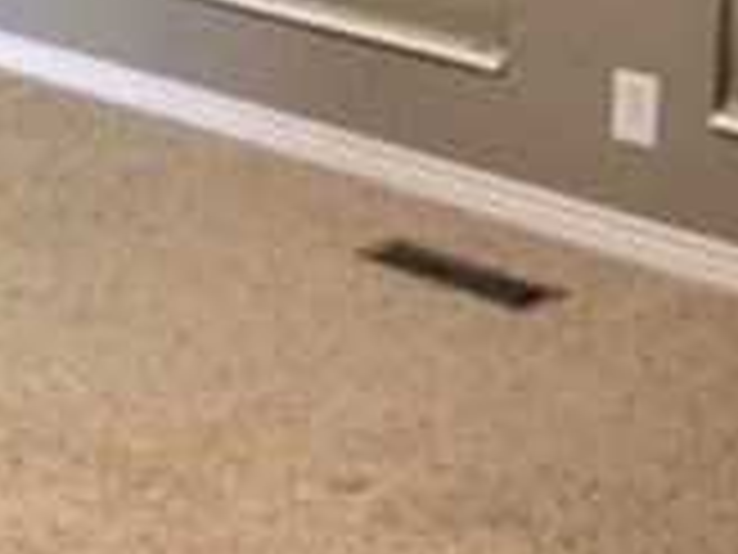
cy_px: -329
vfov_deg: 12.3
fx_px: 2409
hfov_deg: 14.6
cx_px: -698
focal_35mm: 113
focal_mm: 4.15
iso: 250
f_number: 2.2
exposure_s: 1/24
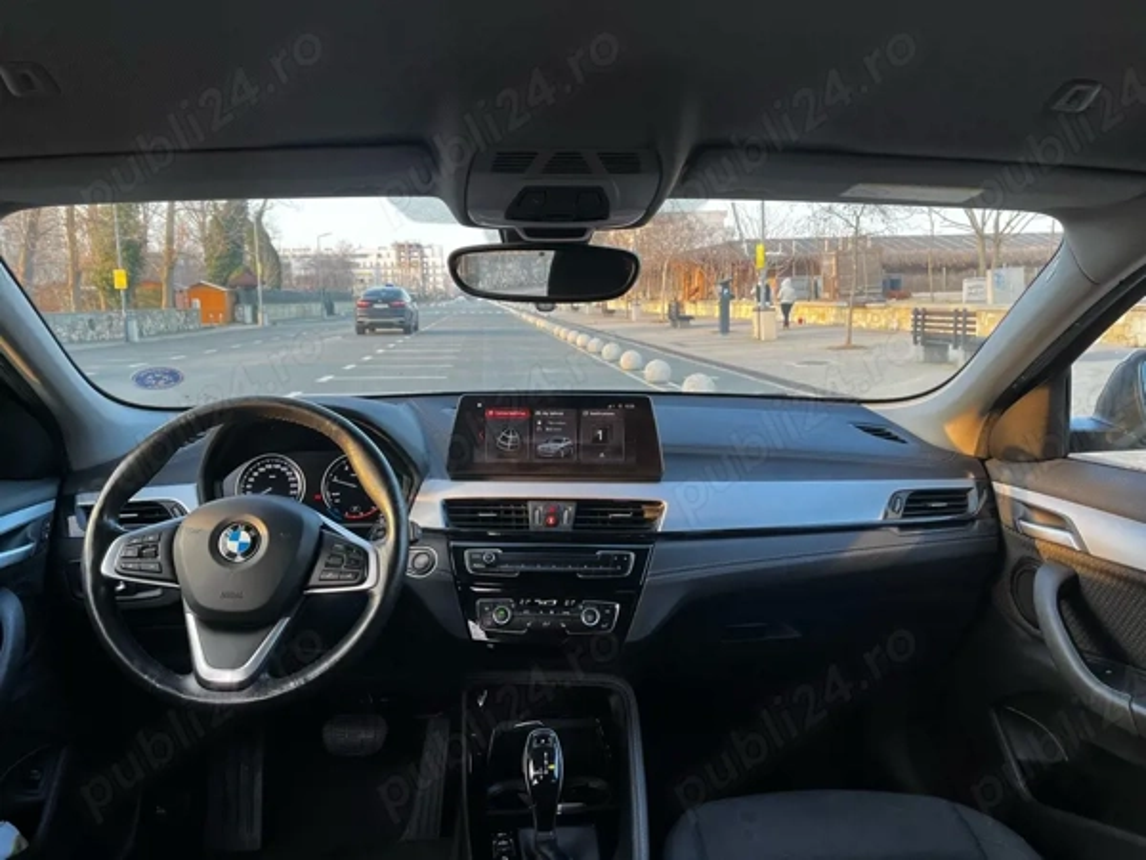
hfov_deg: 67.3
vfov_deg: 53.1
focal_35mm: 26
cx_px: 573
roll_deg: +2.0
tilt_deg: -8.5
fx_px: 861
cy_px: 430
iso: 40
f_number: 1.6
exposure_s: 1/100
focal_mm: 5.1
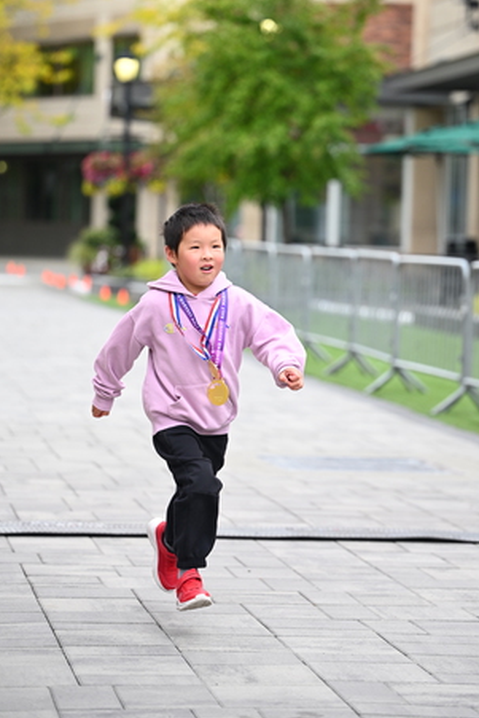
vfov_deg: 15.3
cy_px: 304
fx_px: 2672
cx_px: 278
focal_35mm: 134
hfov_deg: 10.2
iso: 640
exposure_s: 1/1600
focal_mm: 110
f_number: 2.8
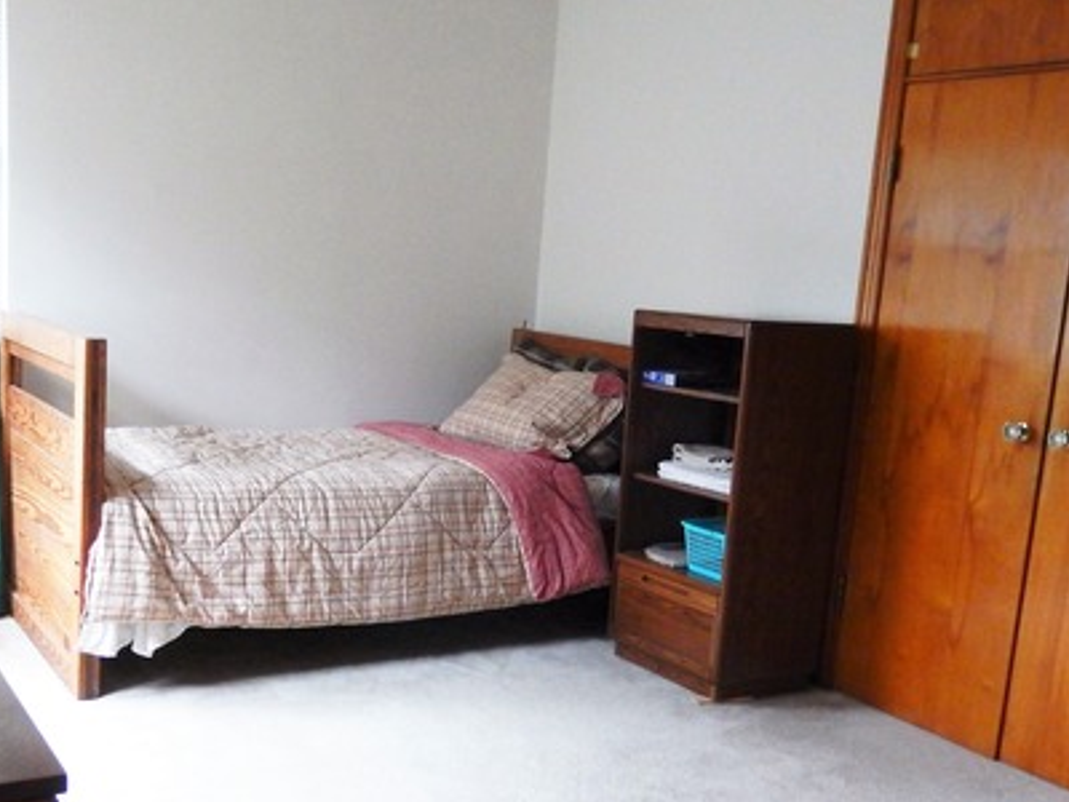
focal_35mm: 40
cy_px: 511
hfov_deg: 46.8
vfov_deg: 35.7
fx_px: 1235
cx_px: 492
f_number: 3.4
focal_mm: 4.5
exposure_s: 1/30
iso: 320
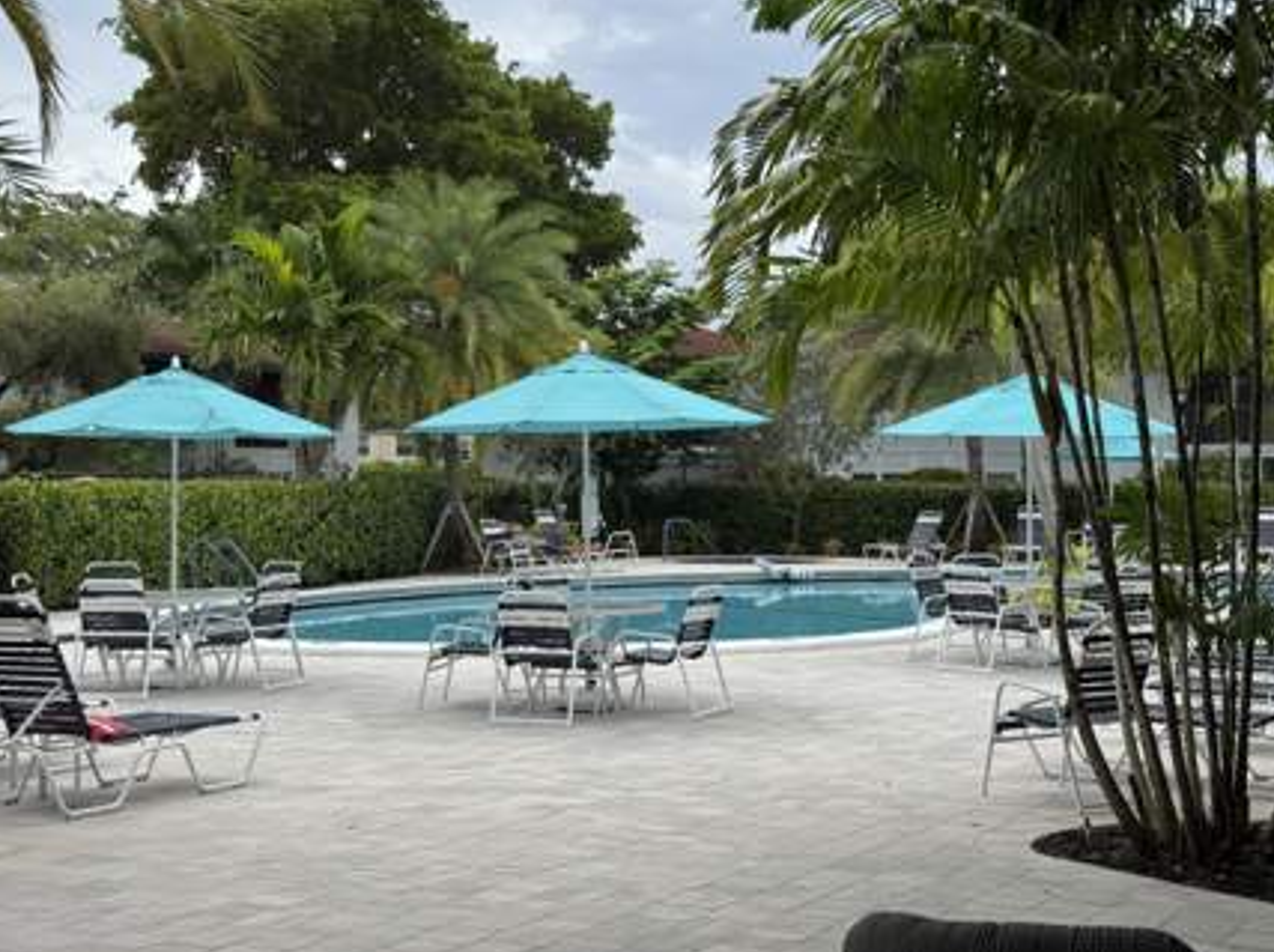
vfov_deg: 27.0
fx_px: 1985
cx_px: 662
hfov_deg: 35.6
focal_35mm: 54
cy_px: 434
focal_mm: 6.76
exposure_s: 1/2959
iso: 64
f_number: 1.78
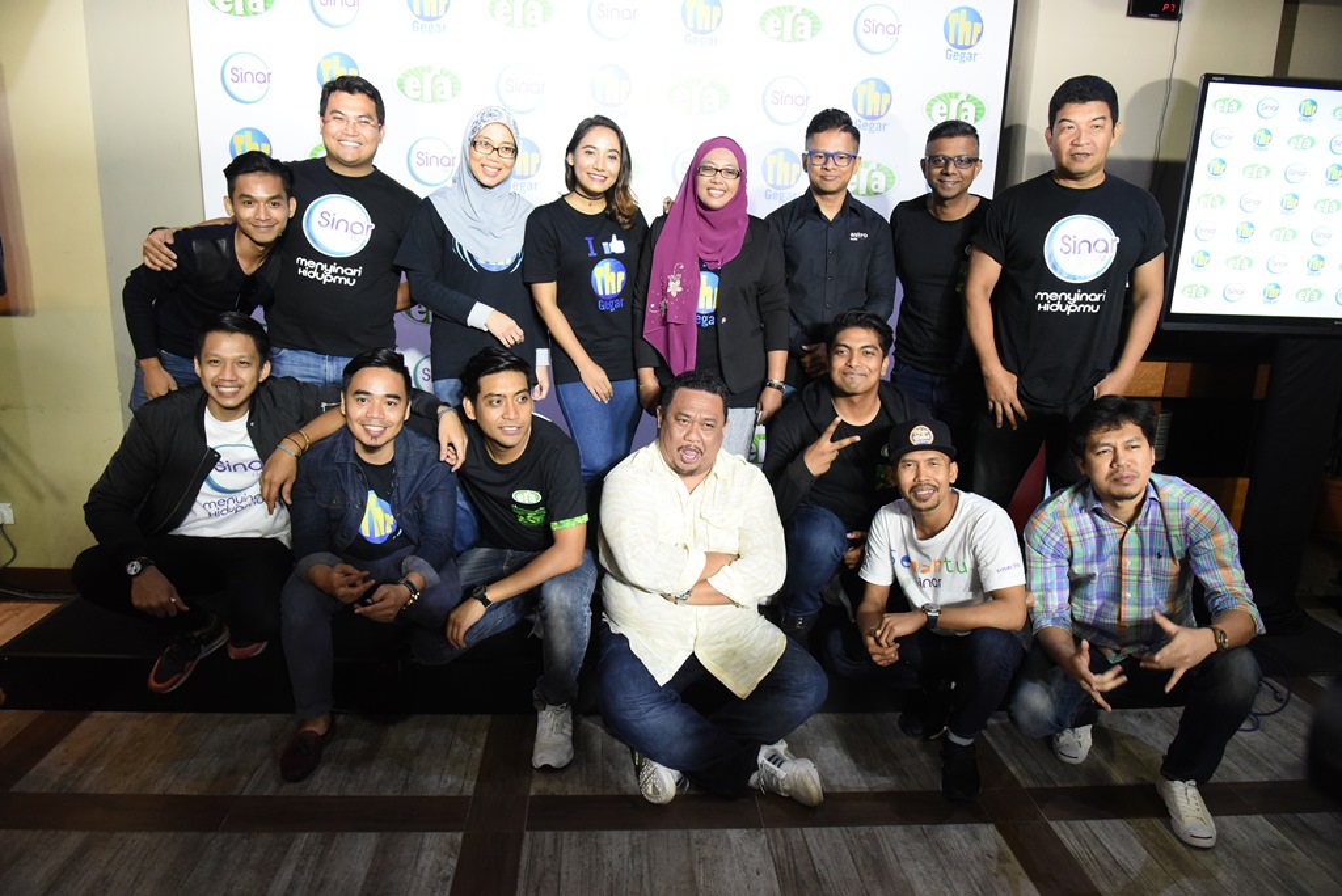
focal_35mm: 24
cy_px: 448
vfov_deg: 53.2
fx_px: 895
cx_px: 671
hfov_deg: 73.7
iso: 6400
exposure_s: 1/100
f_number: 5.6
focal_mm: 24
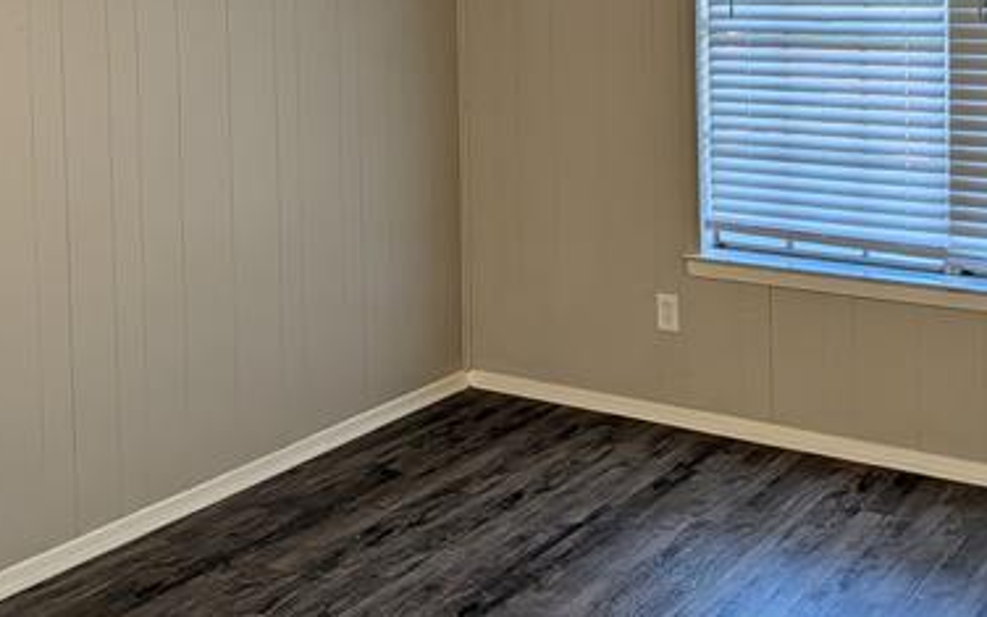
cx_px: 488
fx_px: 1399
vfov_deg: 23.7
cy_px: -11
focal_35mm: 52
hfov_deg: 38.9
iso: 277
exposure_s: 1/584
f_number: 1.68
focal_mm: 6.9
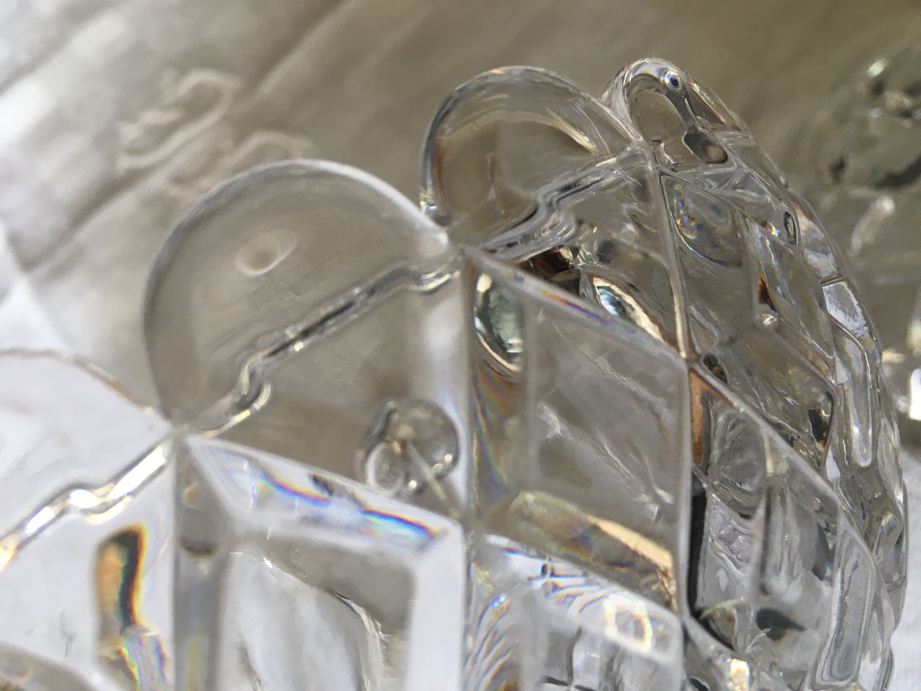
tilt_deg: -60.4
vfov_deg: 48.2
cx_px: 460
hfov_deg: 61.7
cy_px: 346
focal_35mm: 29
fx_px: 772
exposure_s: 1/33
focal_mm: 4.15
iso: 40
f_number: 2.2
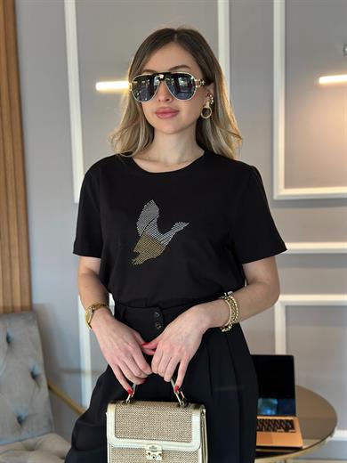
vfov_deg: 39.7
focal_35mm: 48
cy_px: 232
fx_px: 642
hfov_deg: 30.3
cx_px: 174
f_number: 1.78
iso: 160
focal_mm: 6.86
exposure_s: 1/60
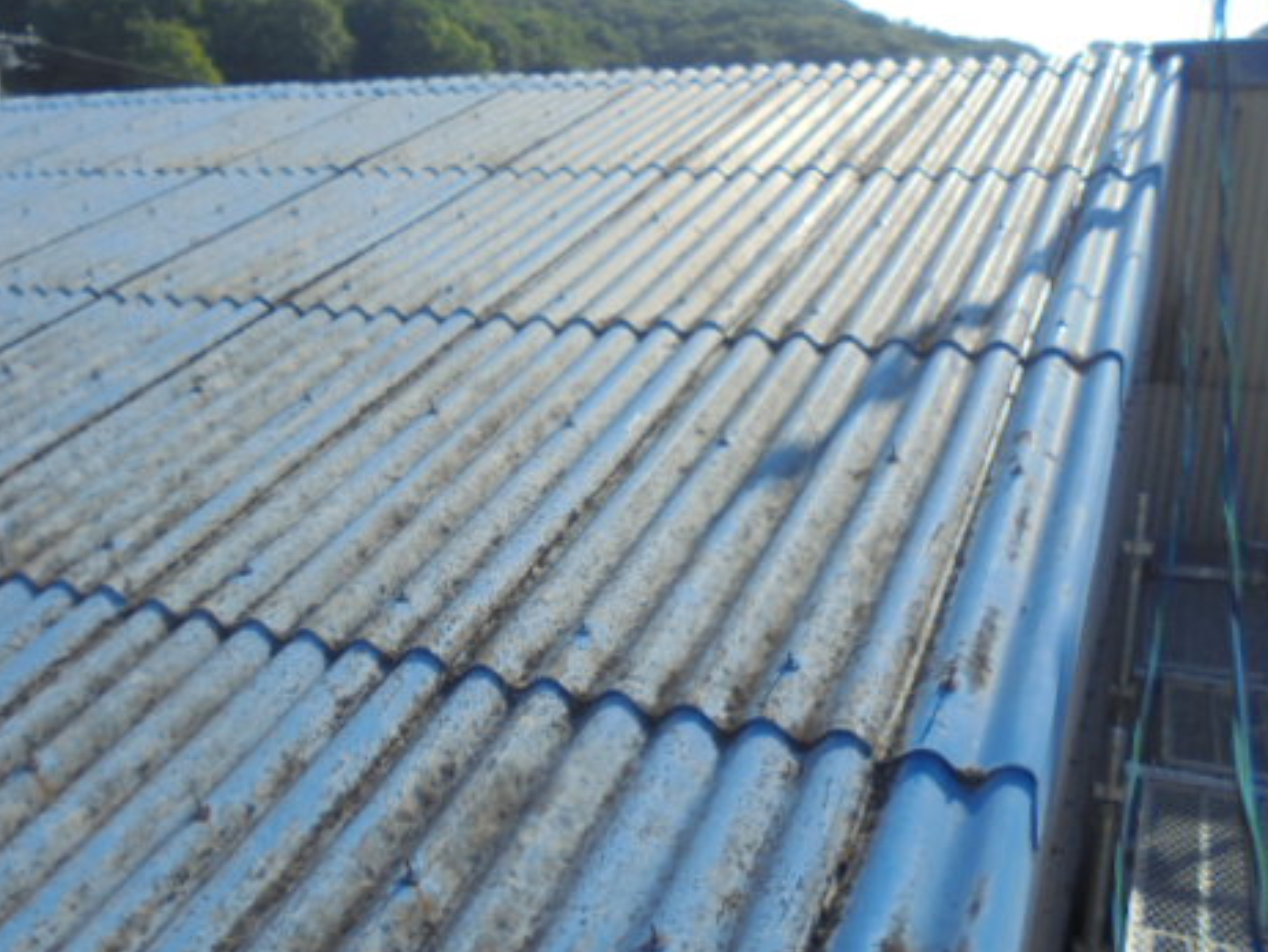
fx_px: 1319
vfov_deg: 39.7
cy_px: 497
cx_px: 431
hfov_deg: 50.5
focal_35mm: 36
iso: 100
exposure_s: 1/100
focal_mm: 4.6
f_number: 11.5
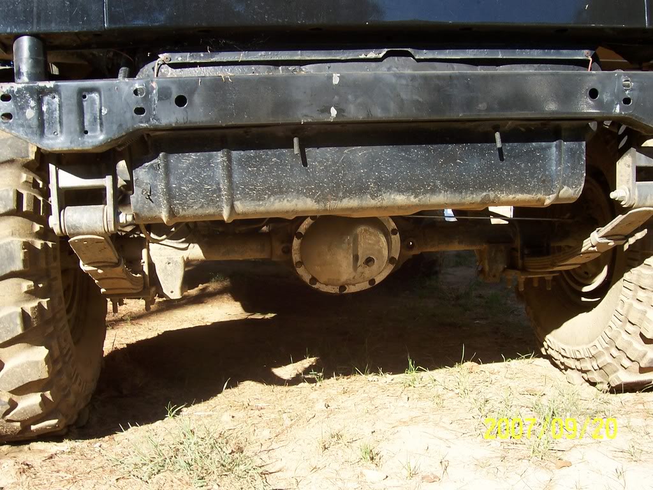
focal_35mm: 37
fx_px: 698
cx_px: 326
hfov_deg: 50.1
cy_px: 245
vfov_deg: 38.7
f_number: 5.6
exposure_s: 1/180
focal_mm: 5.6
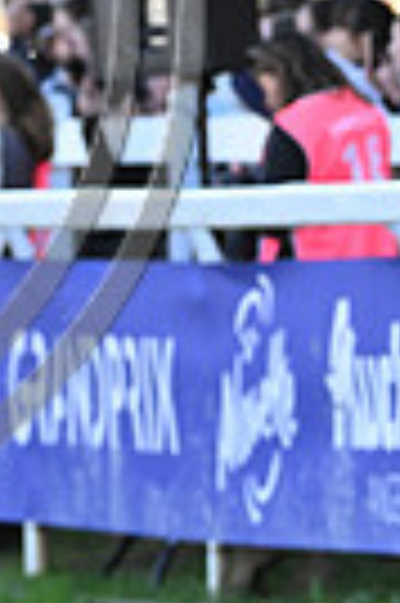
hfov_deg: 1.5
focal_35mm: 911
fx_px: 15222
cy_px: -76
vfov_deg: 2.3
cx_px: -443
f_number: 5.6
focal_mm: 210
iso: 1800
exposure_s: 1/800
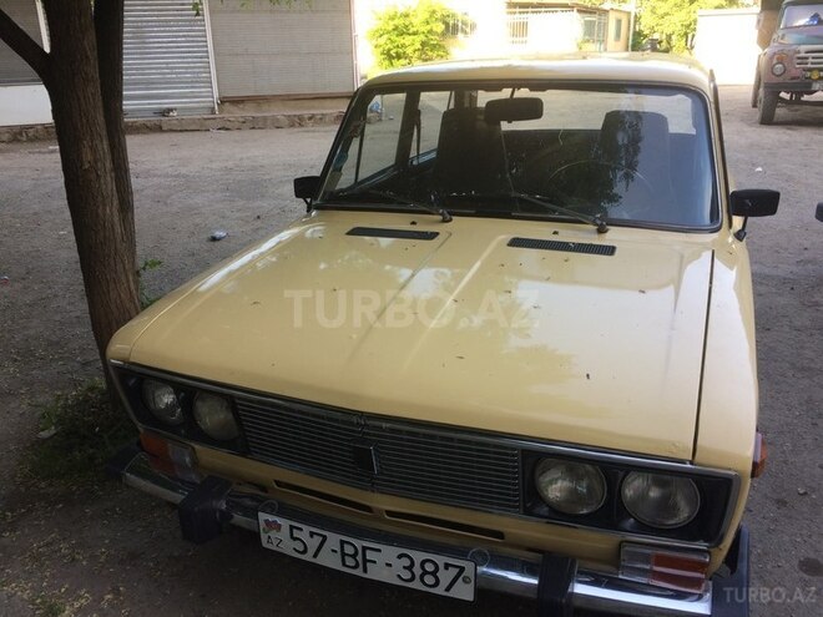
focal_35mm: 29
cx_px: 412
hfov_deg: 61.7
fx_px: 689
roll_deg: +1.2
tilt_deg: -21.1
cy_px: 308
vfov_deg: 48.2
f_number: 2.2
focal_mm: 4.15
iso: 32
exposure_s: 1/133
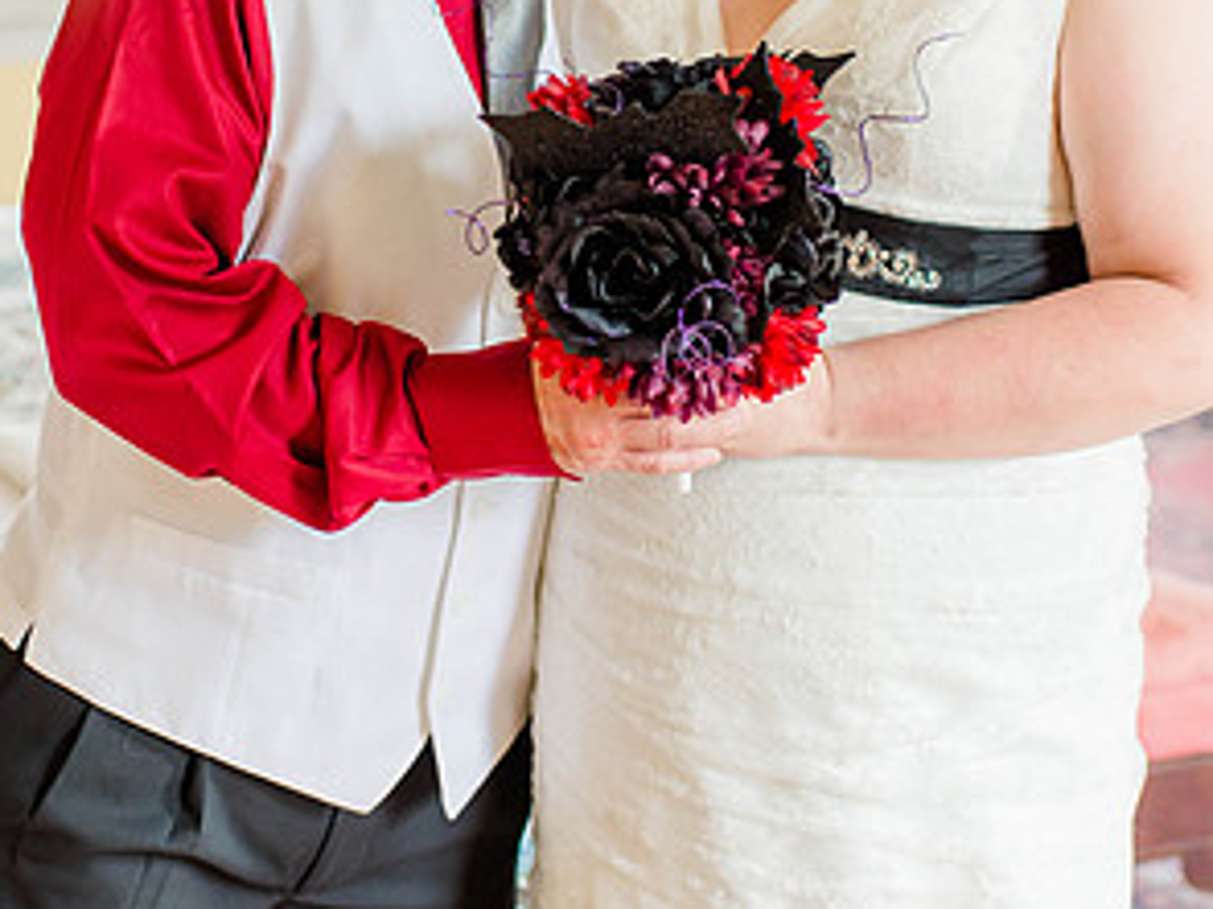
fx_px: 2697
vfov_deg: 18.9
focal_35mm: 77
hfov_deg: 25.3
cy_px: 177
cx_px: 600
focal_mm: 35
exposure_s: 1/100
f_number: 2.2
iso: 640
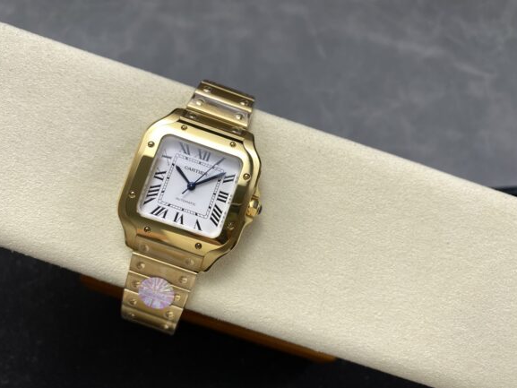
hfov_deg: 67.3
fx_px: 388
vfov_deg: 53.1
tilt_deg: -67.8
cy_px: 187
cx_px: 263
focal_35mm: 26
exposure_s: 1/209
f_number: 1.8
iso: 32
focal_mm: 4.25
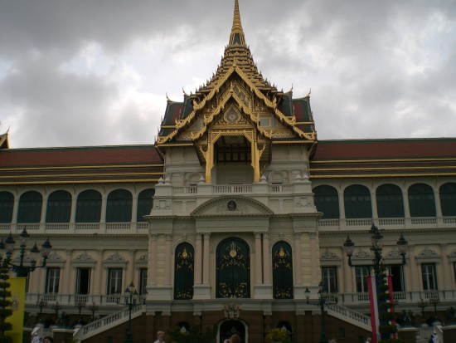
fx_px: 501
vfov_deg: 37.7
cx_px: 228
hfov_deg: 49.0
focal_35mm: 38
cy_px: 172
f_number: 4.4
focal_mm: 6.3
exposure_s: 1/1000
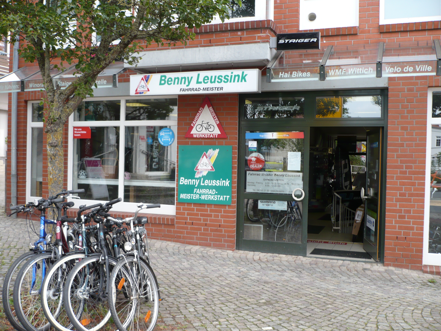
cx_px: 220
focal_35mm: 35
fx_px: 446
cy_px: 166
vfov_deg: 40.7
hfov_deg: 52.6
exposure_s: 1/200
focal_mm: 5.8
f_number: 2.8
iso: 100
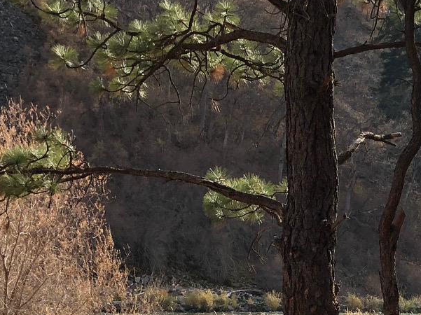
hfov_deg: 20.1
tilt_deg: -3.1
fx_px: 1143
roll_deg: -1.8
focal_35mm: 94
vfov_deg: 15.4
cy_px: 324
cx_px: 435
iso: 20
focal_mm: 3.99
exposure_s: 1/585
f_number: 1.8
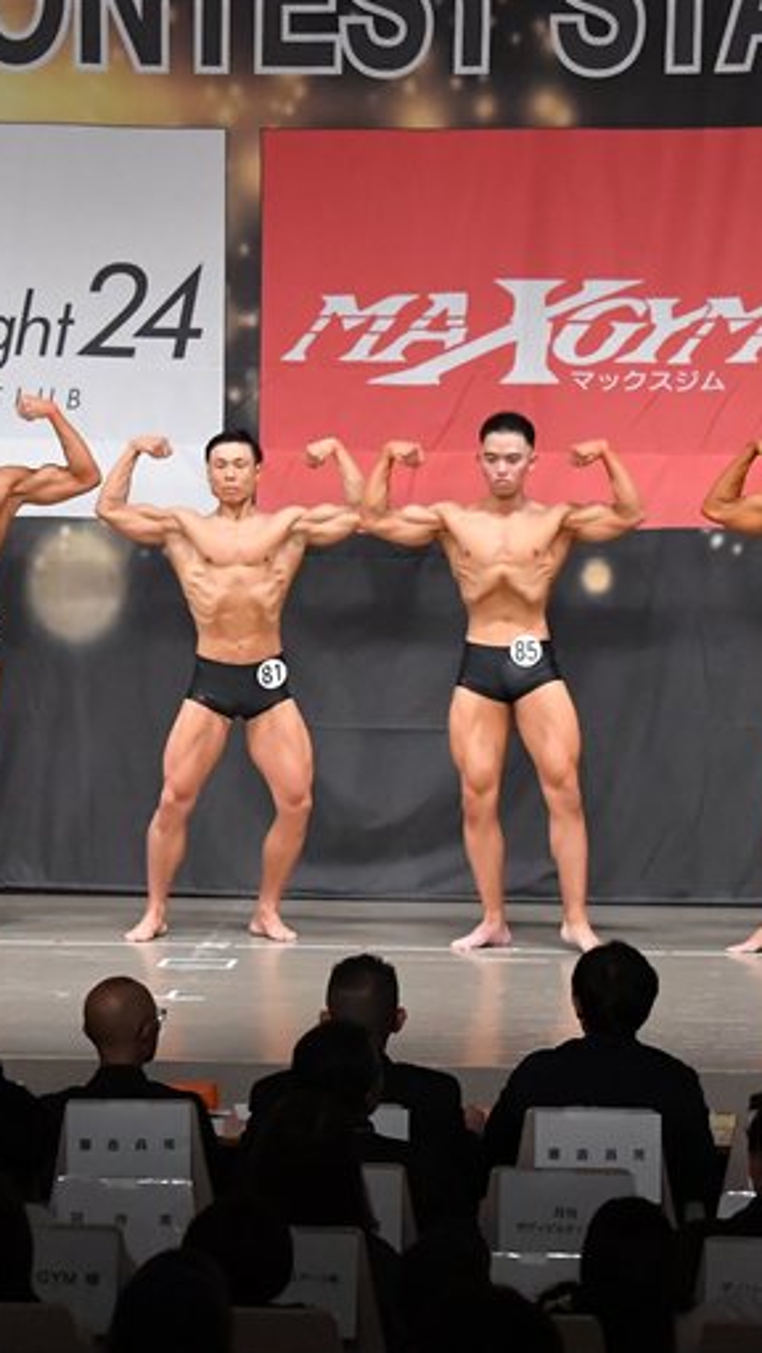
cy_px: 673
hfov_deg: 7.9
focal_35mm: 154
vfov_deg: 14.0
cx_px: 290
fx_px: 5524
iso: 6400
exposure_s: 1/400
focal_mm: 65
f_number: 5.6
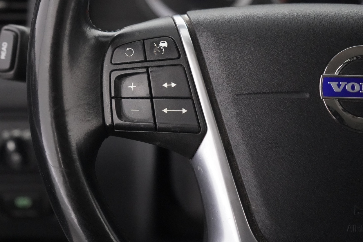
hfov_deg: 25.6
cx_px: 133
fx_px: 797
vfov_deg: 17.3
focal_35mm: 79
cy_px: 93
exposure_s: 1/60
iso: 12800
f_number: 5.6
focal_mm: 61
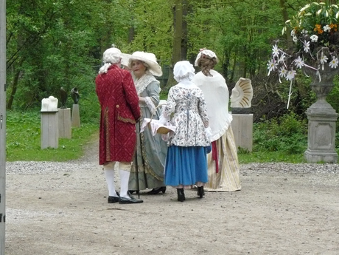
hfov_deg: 17.3
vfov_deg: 13.0
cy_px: 128
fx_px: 1116
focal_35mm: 114
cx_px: 170
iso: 400
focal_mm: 15.8
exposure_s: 1/200
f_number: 5
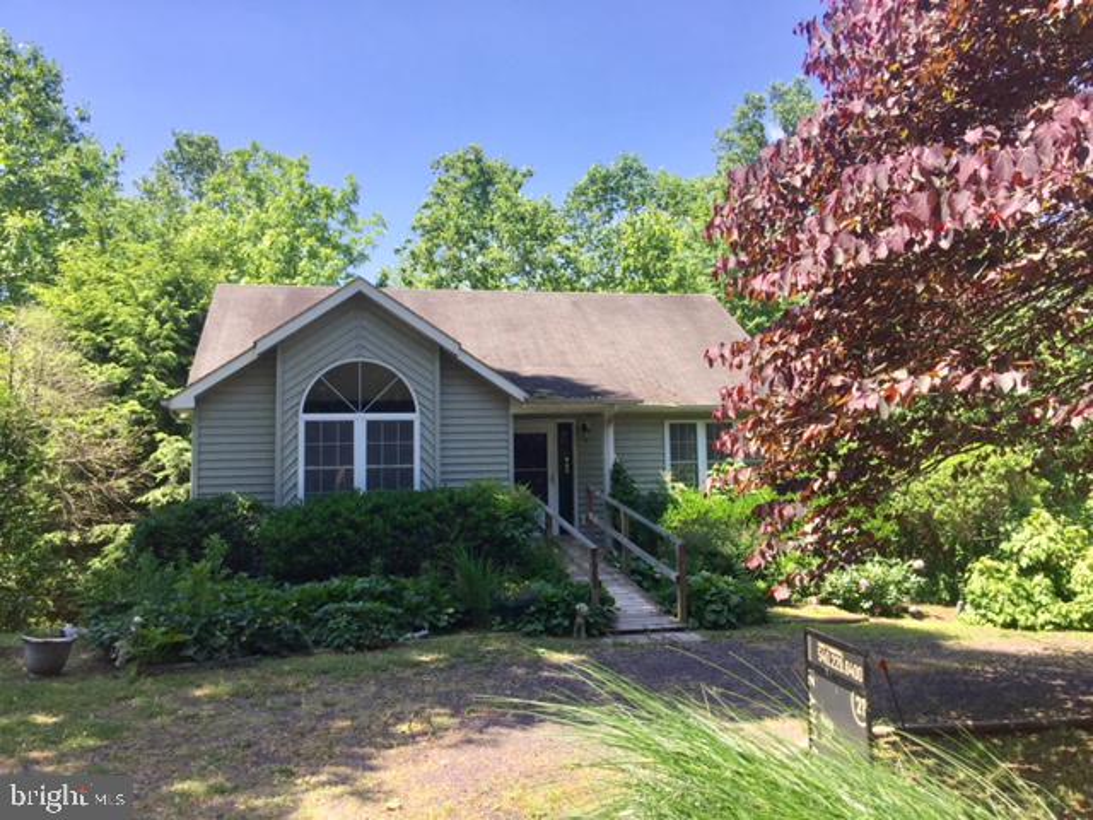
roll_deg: -1.5
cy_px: 410
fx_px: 916
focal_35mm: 29
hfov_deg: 61.7
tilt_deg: +5.5
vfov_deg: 48.2
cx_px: 546
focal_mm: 4.15
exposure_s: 1/791
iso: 32
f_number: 2.2
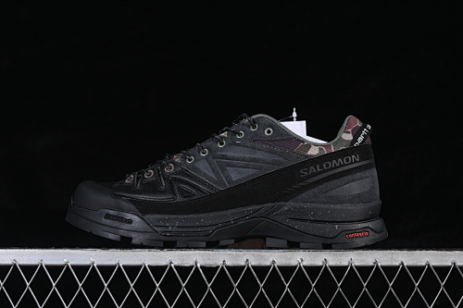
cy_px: 154
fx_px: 964
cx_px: 232
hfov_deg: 27.0
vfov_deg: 18.2
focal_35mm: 75
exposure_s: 1/60
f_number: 6.3
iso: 160
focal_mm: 50
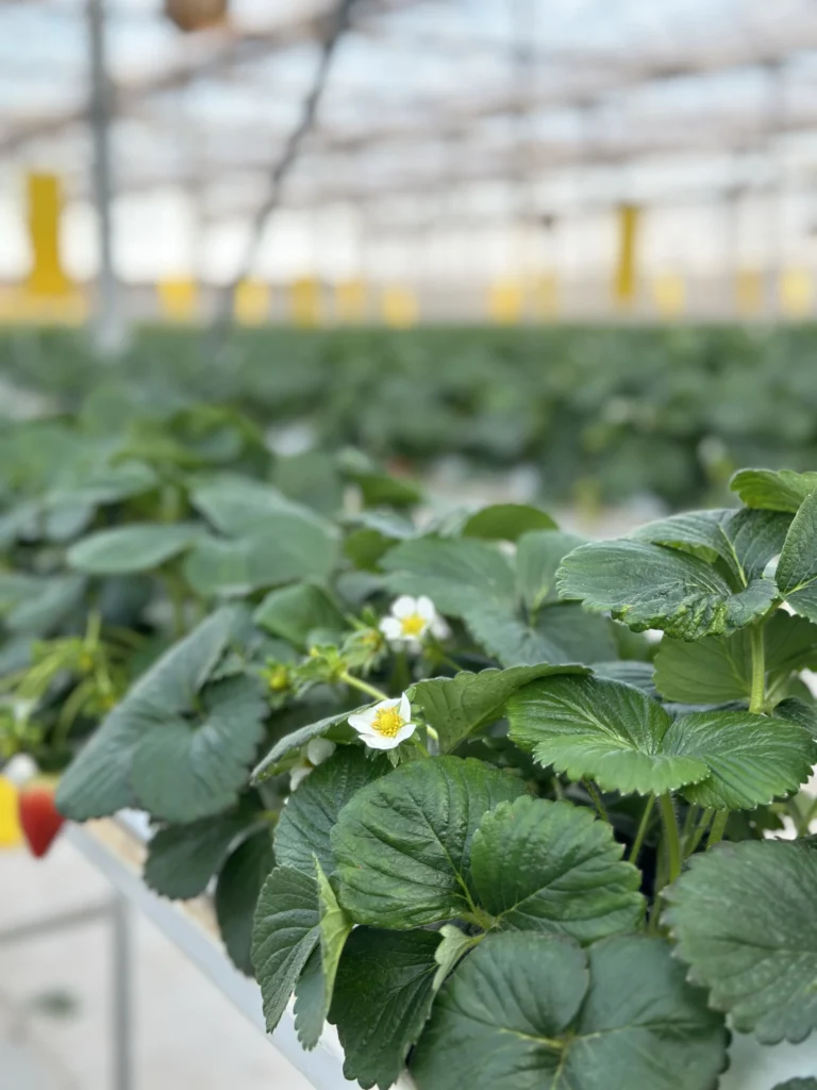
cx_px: 408
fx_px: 1511
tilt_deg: -7.5
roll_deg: +1.1
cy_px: 545
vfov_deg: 39.7
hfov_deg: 30.3
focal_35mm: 48
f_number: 1.78
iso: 80
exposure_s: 1/257
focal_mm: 6.86
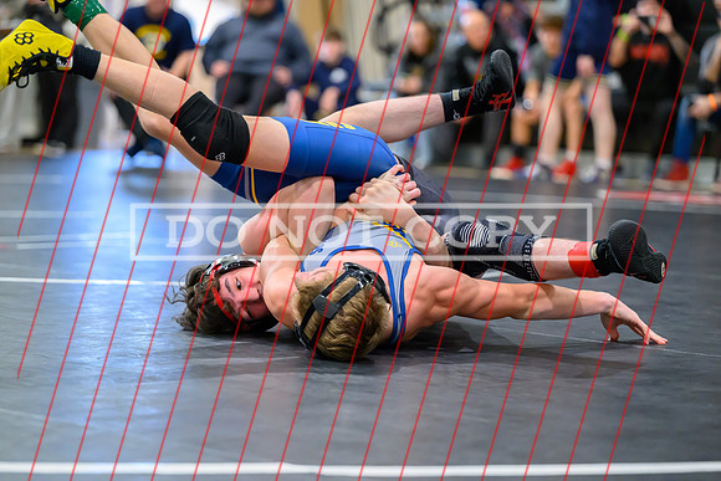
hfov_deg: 18.6
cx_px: 360
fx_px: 2203
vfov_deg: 12.5
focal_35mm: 110
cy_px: 240
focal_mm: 110
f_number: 2.8
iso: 6400
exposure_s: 1/640
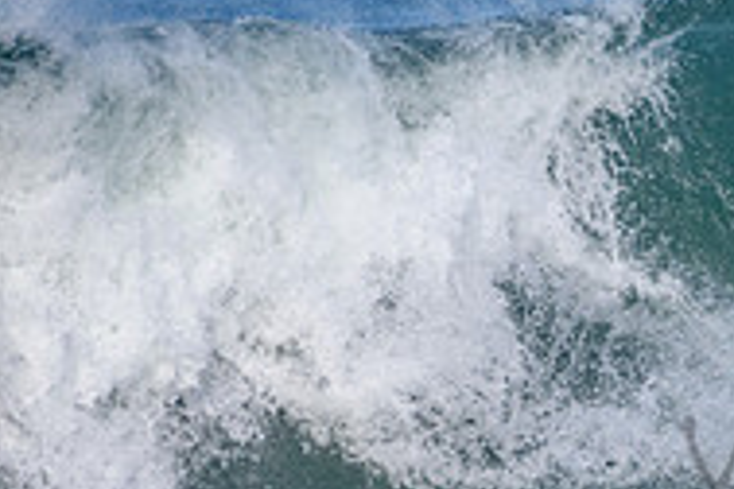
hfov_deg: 0.9
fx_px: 46993
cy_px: 444
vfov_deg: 0.6
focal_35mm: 2305
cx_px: 1084
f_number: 5.6
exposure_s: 1/2000
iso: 500
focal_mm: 500
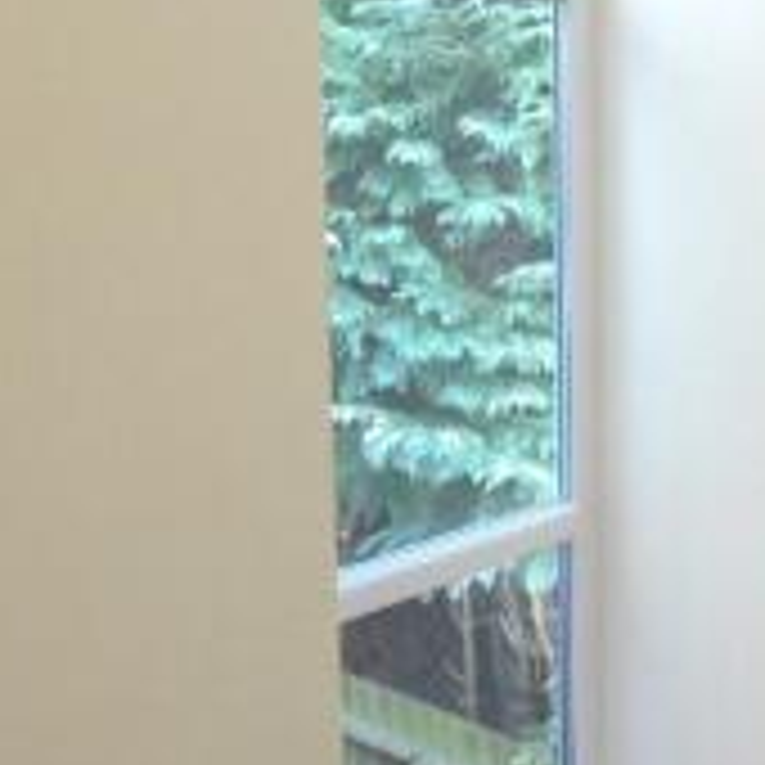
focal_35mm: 50
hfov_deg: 33.8
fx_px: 1250
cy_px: 218
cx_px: 482
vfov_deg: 33.5
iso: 320
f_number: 3
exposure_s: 1/60
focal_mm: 4
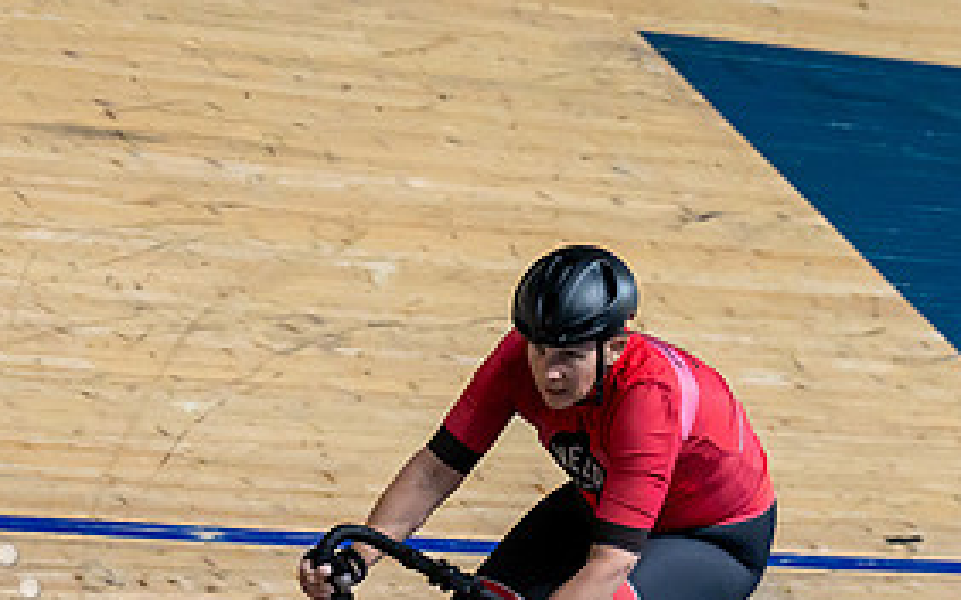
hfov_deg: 7.0
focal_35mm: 302
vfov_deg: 4.3
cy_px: 447
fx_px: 7906
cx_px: 648
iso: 3200
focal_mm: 101
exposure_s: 1/1000
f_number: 2.8
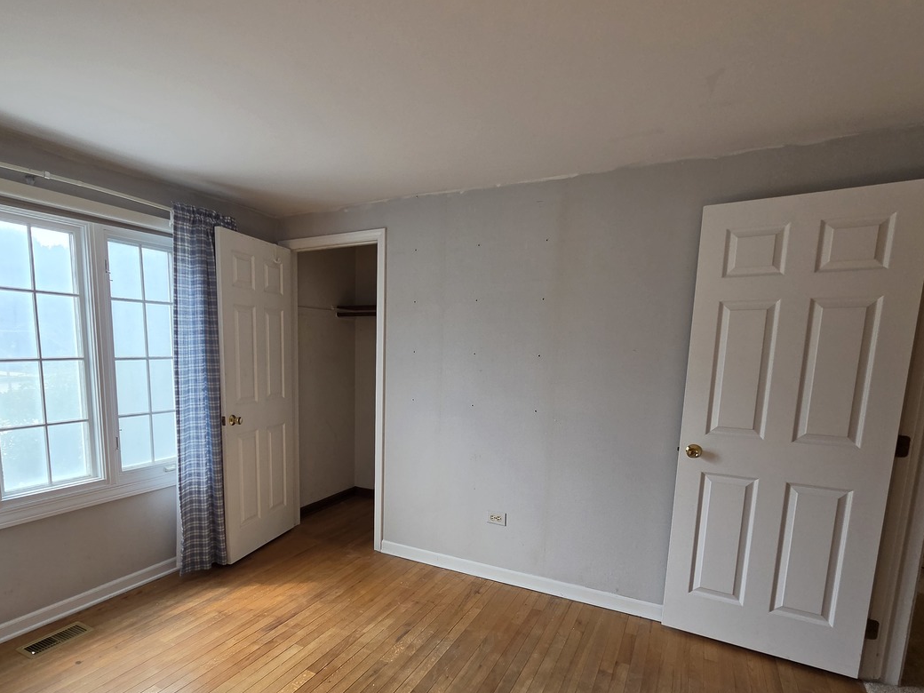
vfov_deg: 70.7
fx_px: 480
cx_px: 383
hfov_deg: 86.9
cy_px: 422
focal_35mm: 18
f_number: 2.2
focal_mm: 2.2
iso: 125
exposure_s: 1/120
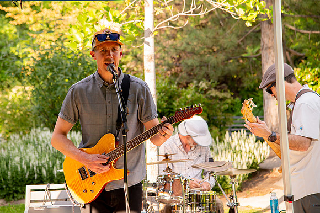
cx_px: 131
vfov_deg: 12.6
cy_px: 87
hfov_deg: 18.8
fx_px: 963
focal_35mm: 108
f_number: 5
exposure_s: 1/250
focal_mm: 92
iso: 500
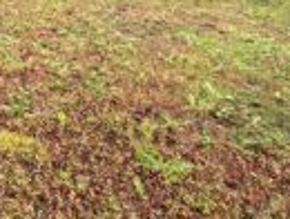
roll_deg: -1.1
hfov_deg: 31.5
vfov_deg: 27.8
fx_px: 361
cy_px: -67
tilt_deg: -6.3
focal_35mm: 43
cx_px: -103
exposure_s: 1/99
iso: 100
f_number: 2.2
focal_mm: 2.22
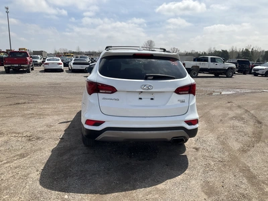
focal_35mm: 29
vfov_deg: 48.2
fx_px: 225
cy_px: 100
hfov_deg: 61.7
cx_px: 134
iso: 25
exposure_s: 1/2801
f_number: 1.8
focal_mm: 3
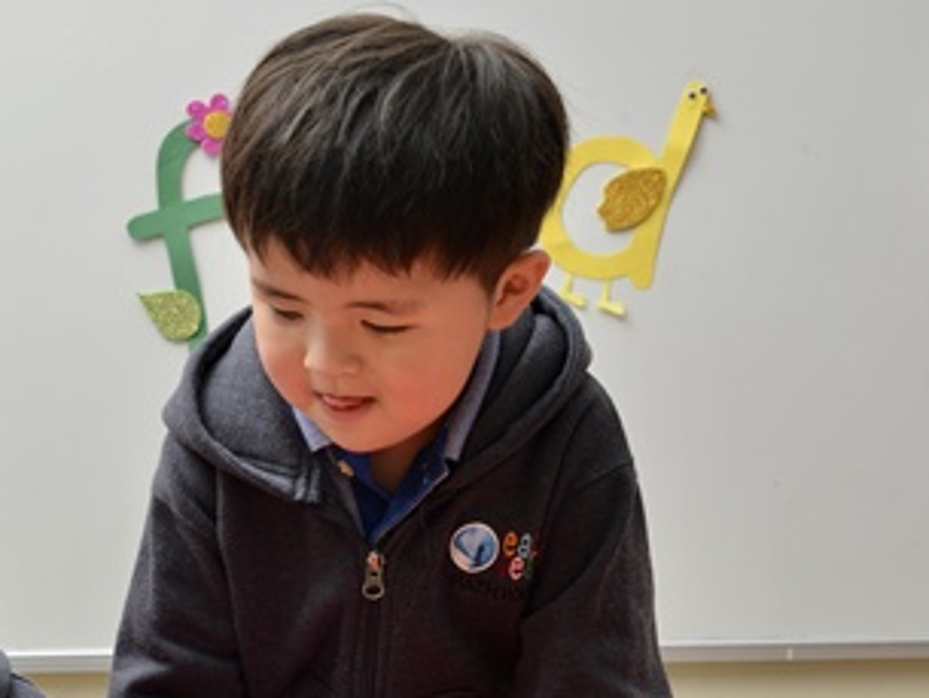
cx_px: 177
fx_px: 2792
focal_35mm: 104
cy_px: 558
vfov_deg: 14.2
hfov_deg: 18.7
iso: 200
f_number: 8
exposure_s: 1/125
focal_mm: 55
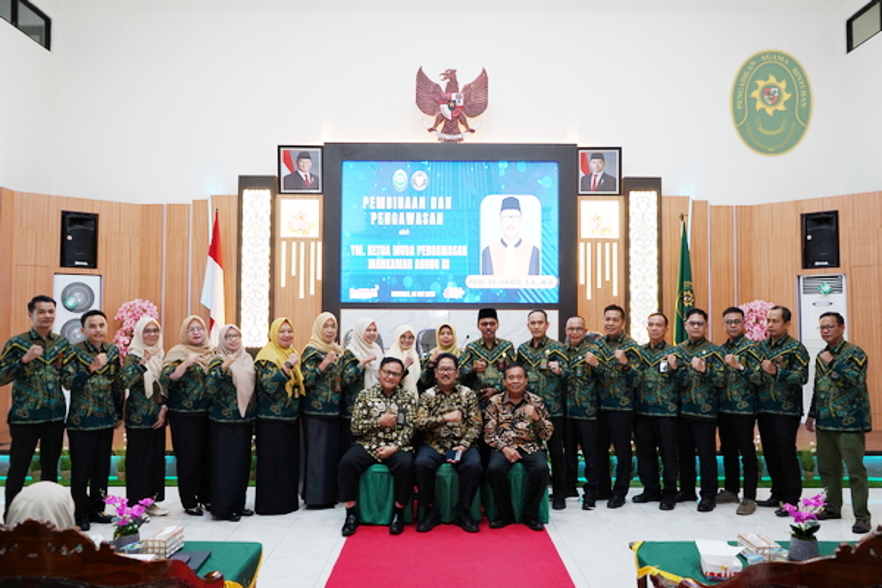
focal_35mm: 28
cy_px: 294
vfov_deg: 46.4
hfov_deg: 65.5
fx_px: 686
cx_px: 441
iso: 2000
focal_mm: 28
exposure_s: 1/160
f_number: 3.5
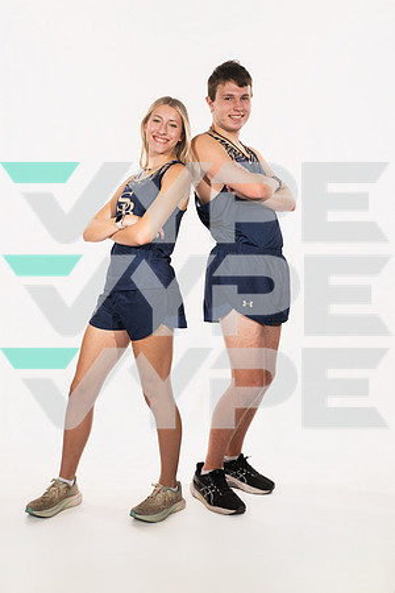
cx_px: 198
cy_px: 296
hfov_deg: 30.5
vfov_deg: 44.5
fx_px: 724
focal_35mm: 44
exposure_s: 1/500
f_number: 8
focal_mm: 44
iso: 800
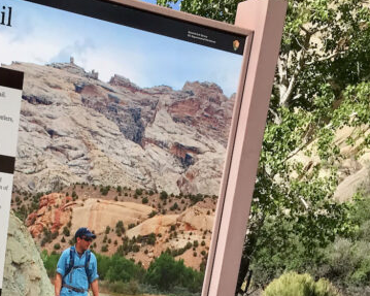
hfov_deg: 23.8
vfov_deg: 16.7
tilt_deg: -15.8
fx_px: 854
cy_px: 515
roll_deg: -4.5
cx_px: 35
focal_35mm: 78
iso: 20
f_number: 1.8
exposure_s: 1/2037
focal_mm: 3.99
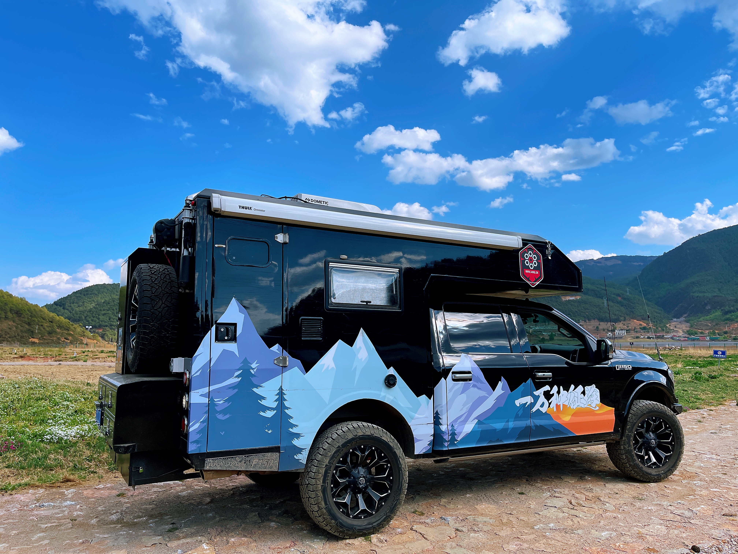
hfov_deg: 67.3
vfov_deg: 53.1
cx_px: 369
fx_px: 554
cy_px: 277
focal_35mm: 26
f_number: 1.6
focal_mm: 5.1
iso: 32
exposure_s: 1/3559
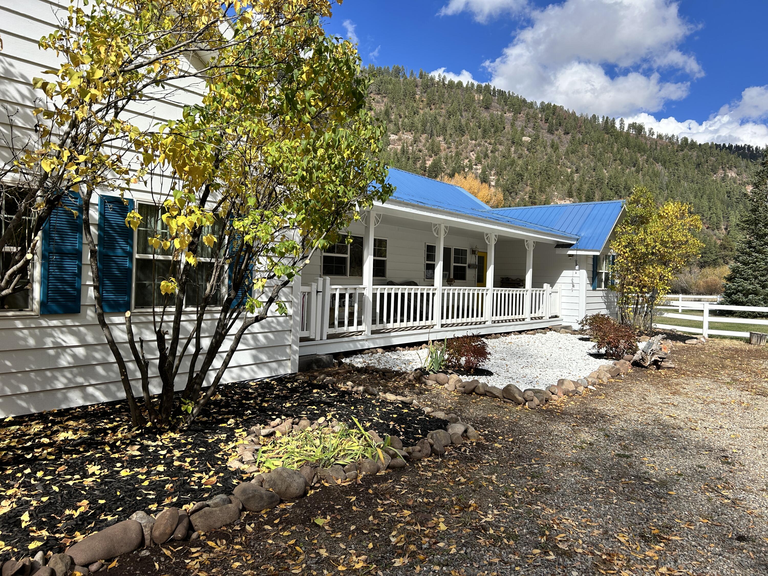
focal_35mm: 26
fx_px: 577
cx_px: 384
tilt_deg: -0.9
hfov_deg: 67.3
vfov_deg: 53.1
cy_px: 288
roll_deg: -1.6
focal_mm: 5.7
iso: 50
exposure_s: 1/3165
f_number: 1.5
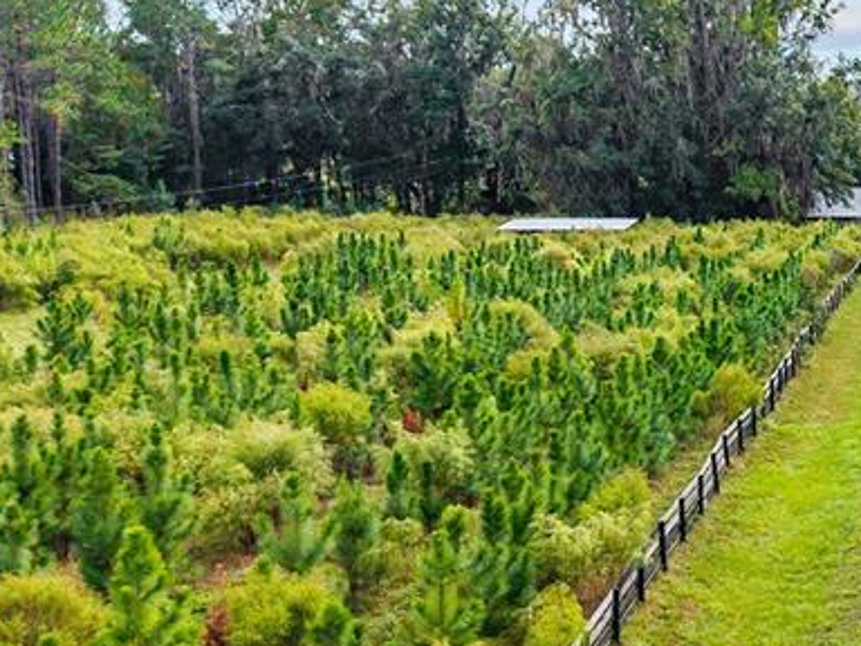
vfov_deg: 22.9
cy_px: 319
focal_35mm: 64
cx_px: 1016
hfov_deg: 27.0
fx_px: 1592
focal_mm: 8.67
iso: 440
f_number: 1.8
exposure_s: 1/5000
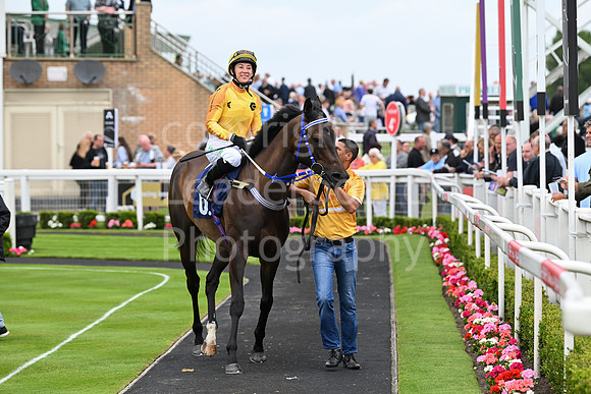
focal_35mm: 150
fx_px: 2463
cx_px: 296
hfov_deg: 13.7
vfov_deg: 9.2
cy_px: 197
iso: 800
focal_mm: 150
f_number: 4.5
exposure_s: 1/1000
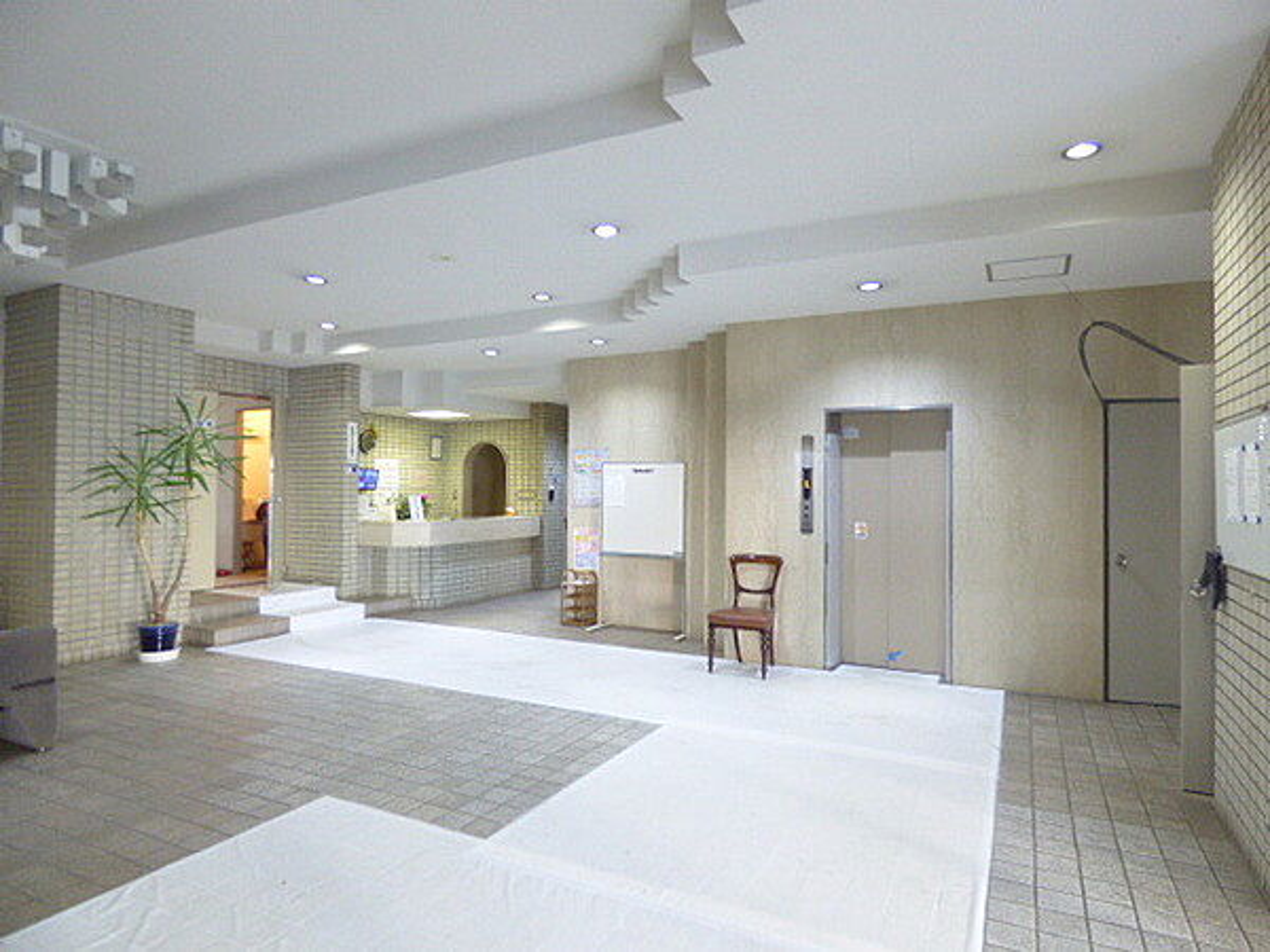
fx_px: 734
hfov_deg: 81.7
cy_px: 476
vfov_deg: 66.0
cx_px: 635
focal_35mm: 20
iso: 400
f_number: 2.8
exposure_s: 1/15
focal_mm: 3.58
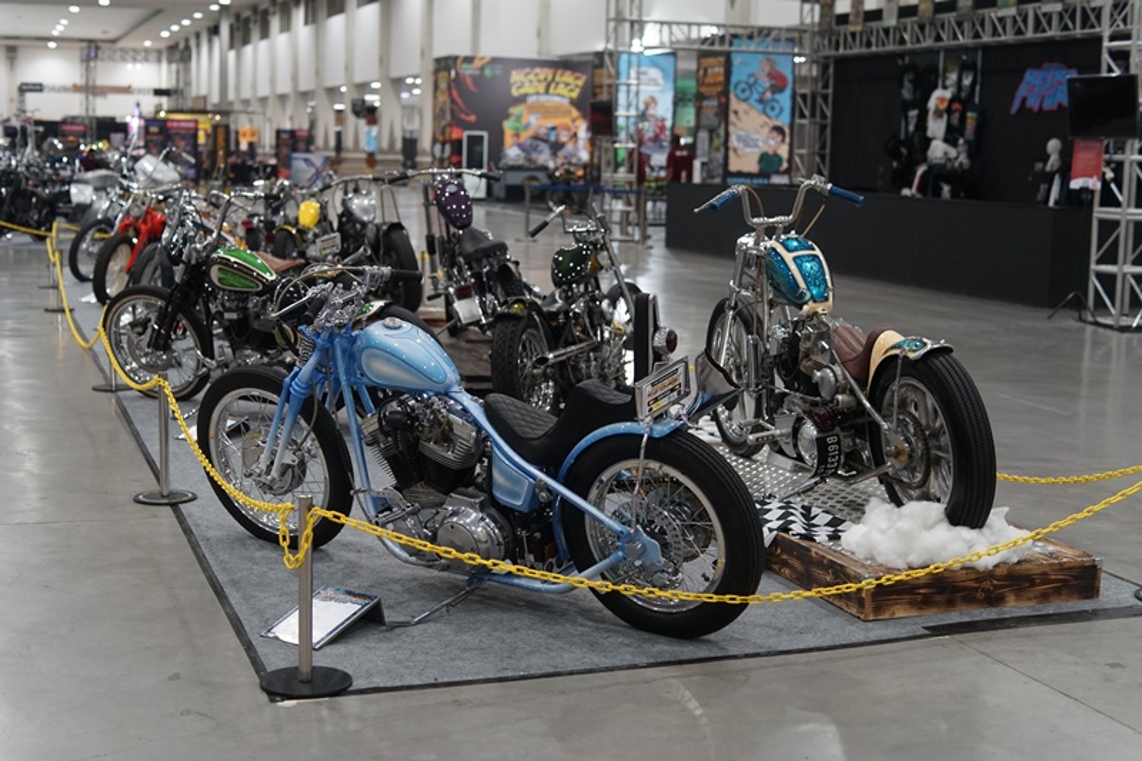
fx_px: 1586
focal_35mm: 50
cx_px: 571
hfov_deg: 39.6
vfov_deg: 27.0
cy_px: 380
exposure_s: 1/125
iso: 1250
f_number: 2.2
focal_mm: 50
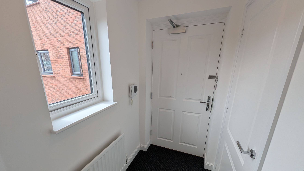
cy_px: 100
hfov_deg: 106.7
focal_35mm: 14
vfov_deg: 73.7
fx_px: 113
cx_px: 142
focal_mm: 2.02
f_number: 1.7
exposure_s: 1/597
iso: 54
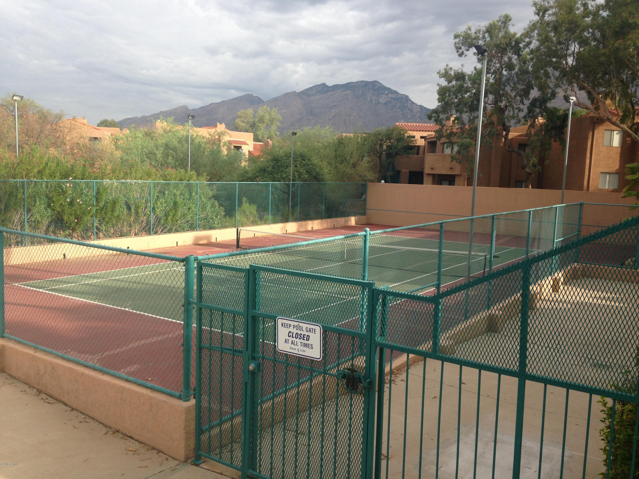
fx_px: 609
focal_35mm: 33
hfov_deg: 55.4
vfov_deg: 42.9
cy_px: 240
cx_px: 320
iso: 50
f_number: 2.4
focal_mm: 4.12
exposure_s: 1/605
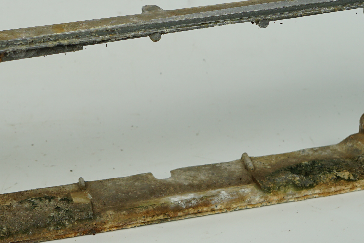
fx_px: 1031
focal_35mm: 102
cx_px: 137
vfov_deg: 13.4
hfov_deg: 20.0
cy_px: 93
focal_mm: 41
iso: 200
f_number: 7.1
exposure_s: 1/200
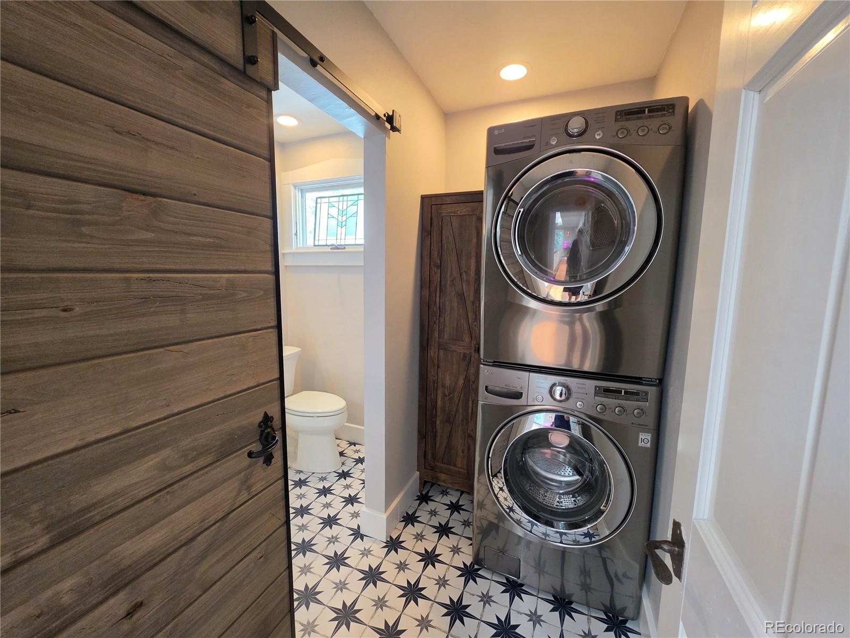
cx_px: 425
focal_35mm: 13
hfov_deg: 106.2
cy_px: 319
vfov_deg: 89.9
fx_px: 319
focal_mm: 2.2
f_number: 1.9
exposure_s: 1/120
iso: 250
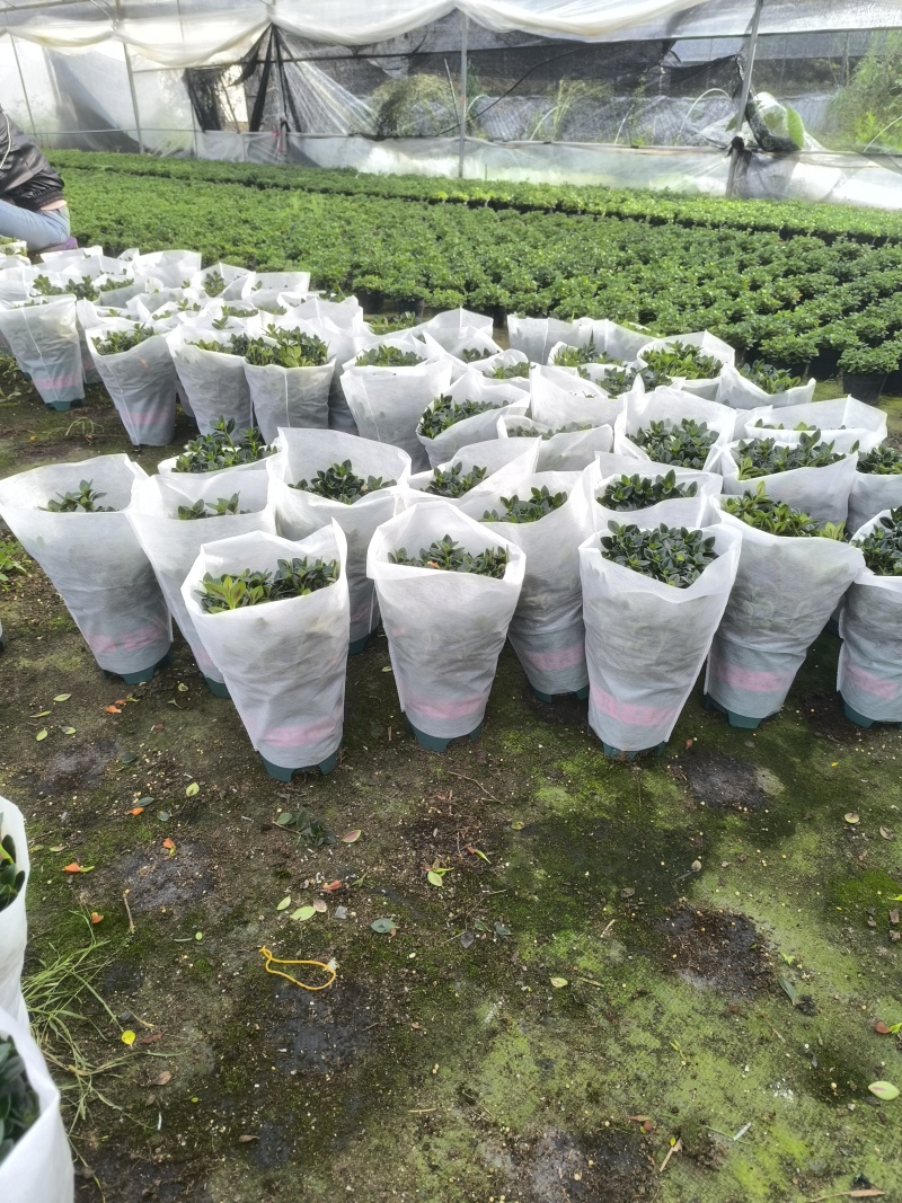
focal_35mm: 23
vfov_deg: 73.9
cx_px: 451
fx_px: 799
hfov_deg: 58.9
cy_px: 602
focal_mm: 6.14
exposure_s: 1/100
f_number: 1.65
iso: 125
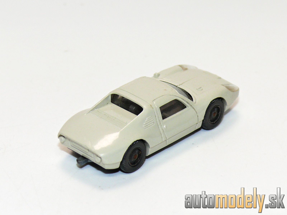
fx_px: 1302
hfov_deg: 12.6
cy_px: 108
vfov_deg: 9.5
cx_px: 144
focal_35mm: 157
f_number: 4
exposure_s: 1/30
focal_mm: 18.5
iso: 100
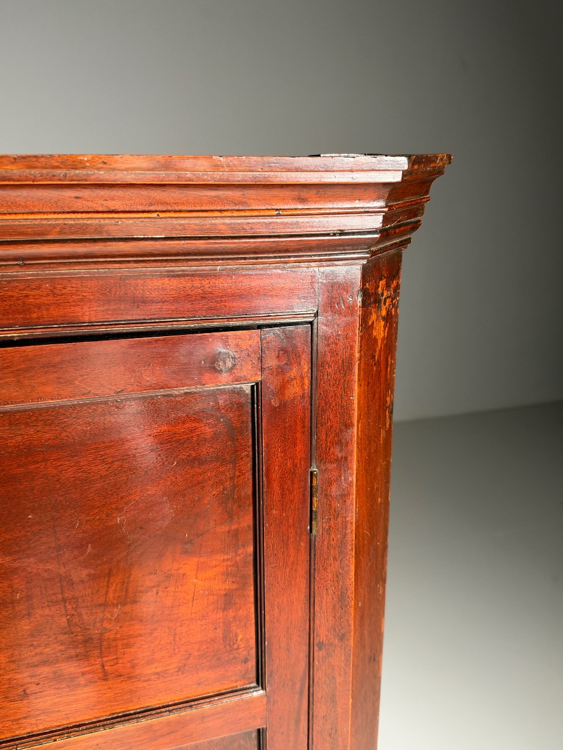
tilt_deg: -18.5
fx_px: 629
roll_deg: -0.5
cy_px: 375
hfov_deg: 48.2
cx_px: 282
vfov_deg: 61.7
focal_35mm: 29
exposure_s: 1/43
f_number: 1.48
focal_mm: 6.93
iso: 500
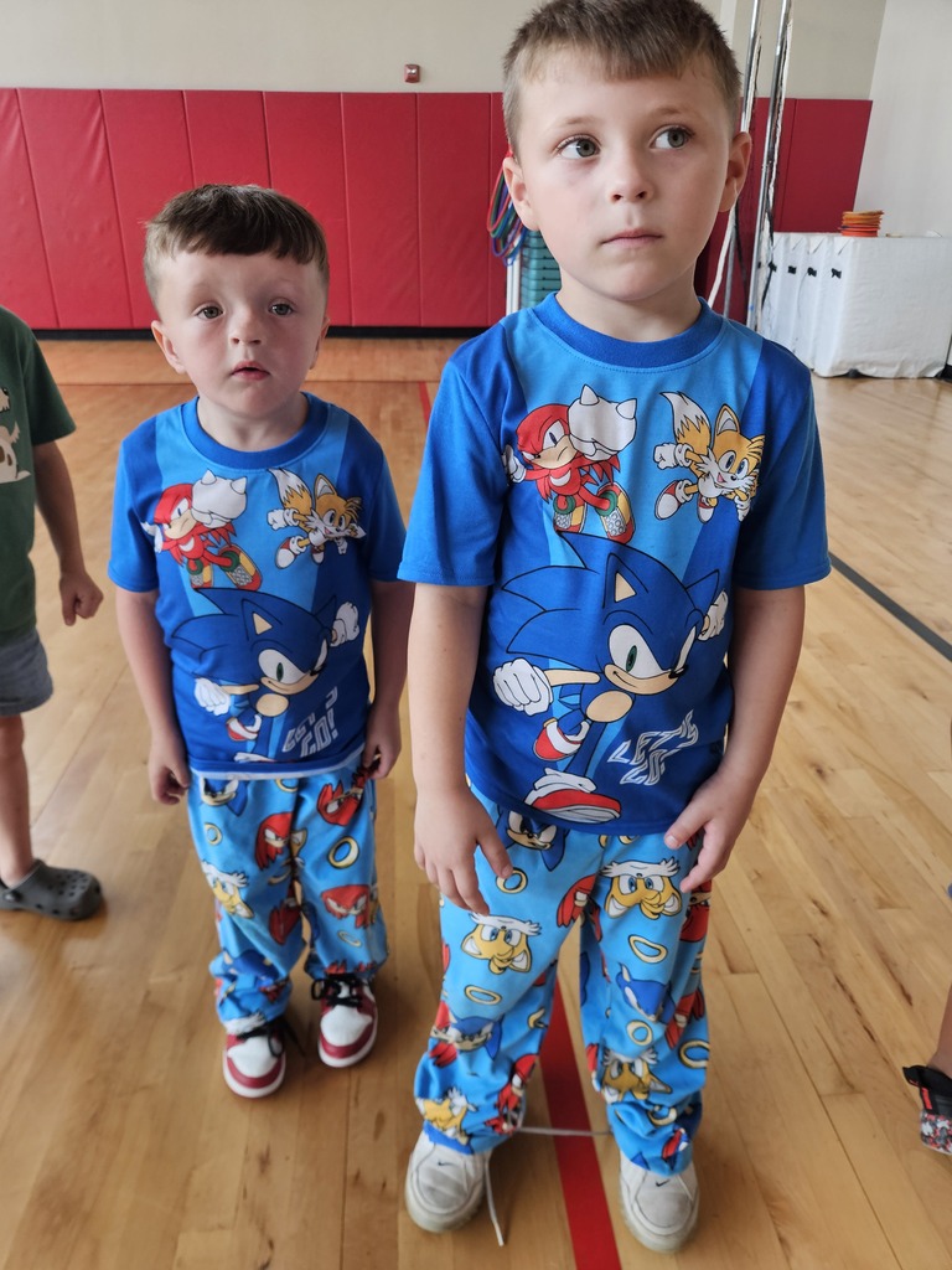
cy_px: 635
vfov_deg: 73.9
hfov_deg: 58.9
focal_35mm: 23
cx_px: 476
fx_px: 843
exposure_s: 1/359
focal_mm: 5.4
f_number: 1.8
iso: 160
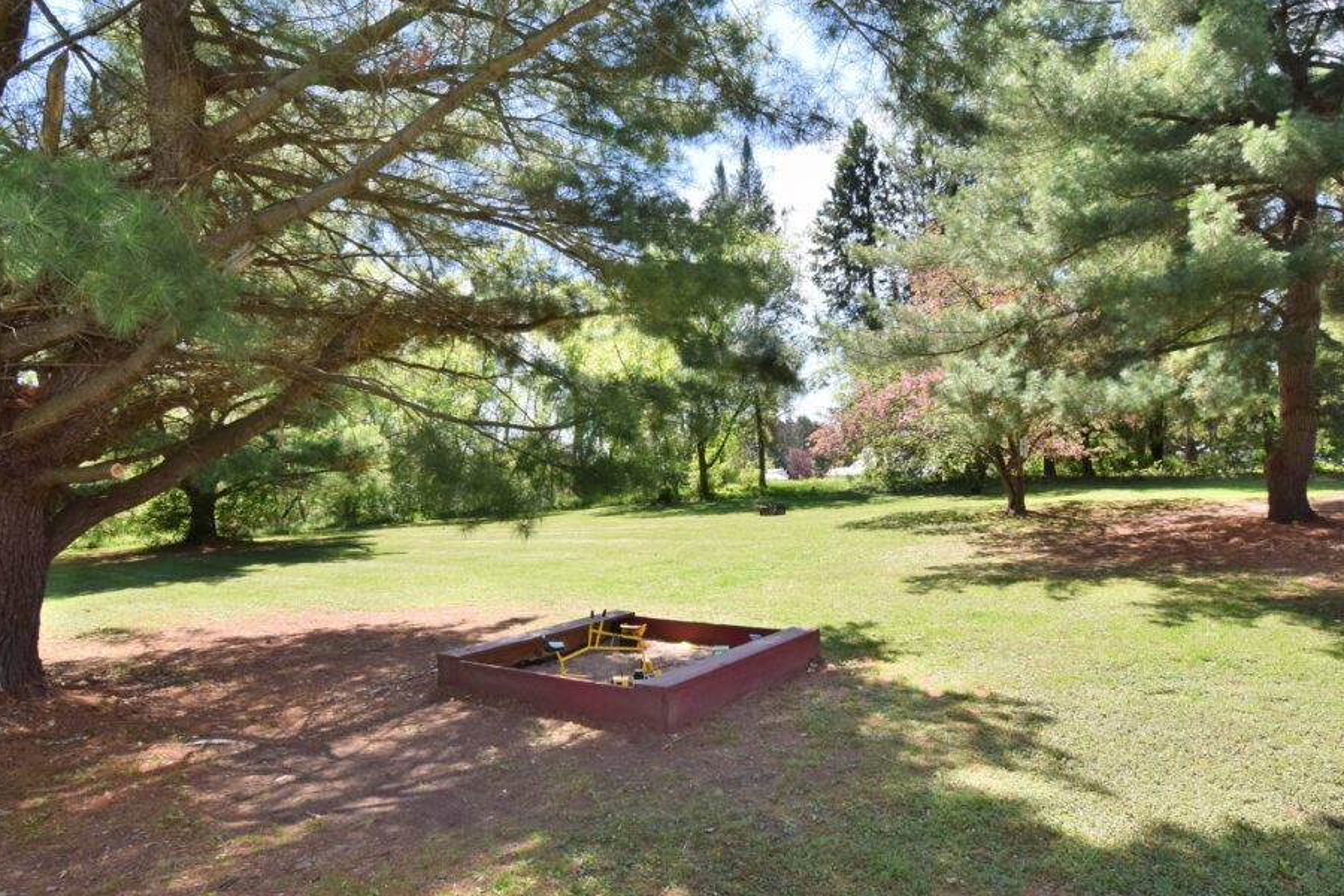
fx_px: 747
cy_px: 466
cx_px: 663
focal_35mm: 20
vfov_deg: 61.9
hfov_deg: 84.0
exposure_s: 1/200
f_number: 11
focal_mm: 10
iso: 320
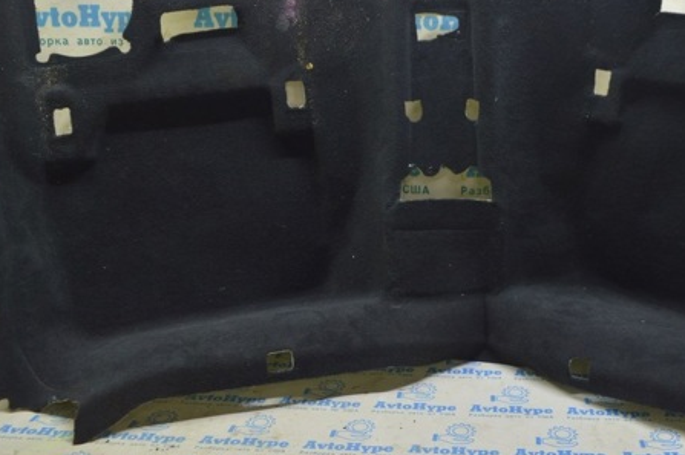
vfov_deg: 30.8
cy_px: 143
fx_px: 817
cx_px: 461
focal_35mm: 43
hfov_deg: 44.7
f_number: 5.6
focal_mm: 20
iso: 400
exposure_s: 1/20
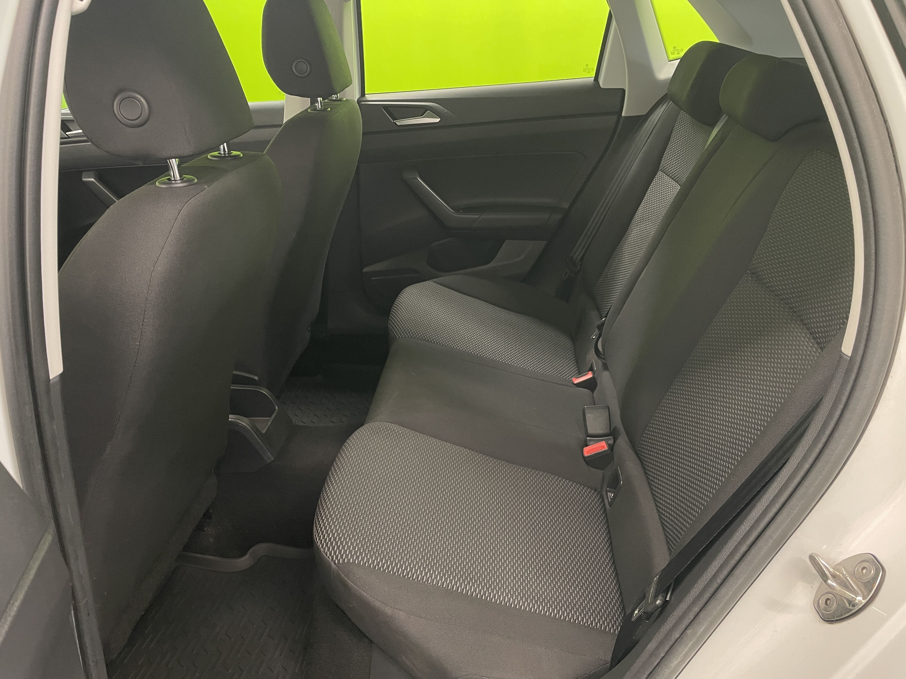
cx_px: 453
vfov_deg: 53.1
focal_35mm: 26
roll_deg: +1.6
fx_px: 680
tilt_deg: -25.7
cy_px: 340
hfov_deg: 67.3
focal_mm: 4.2
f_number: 1.6
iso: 160
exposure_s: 1/50
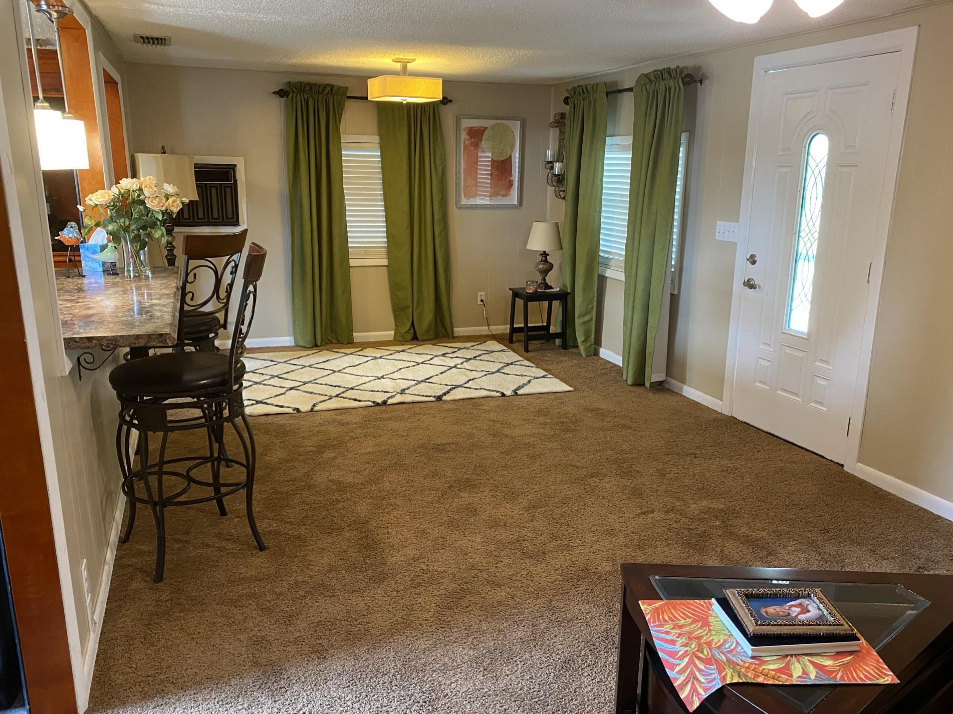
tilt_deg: -14.5
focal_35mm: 28
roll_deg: -0.9
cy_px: 378
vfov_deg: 49.7
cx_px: 475
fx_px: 771
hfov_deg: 63.5
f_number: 1.8
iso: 400
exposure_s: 1/60
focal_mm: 4.25
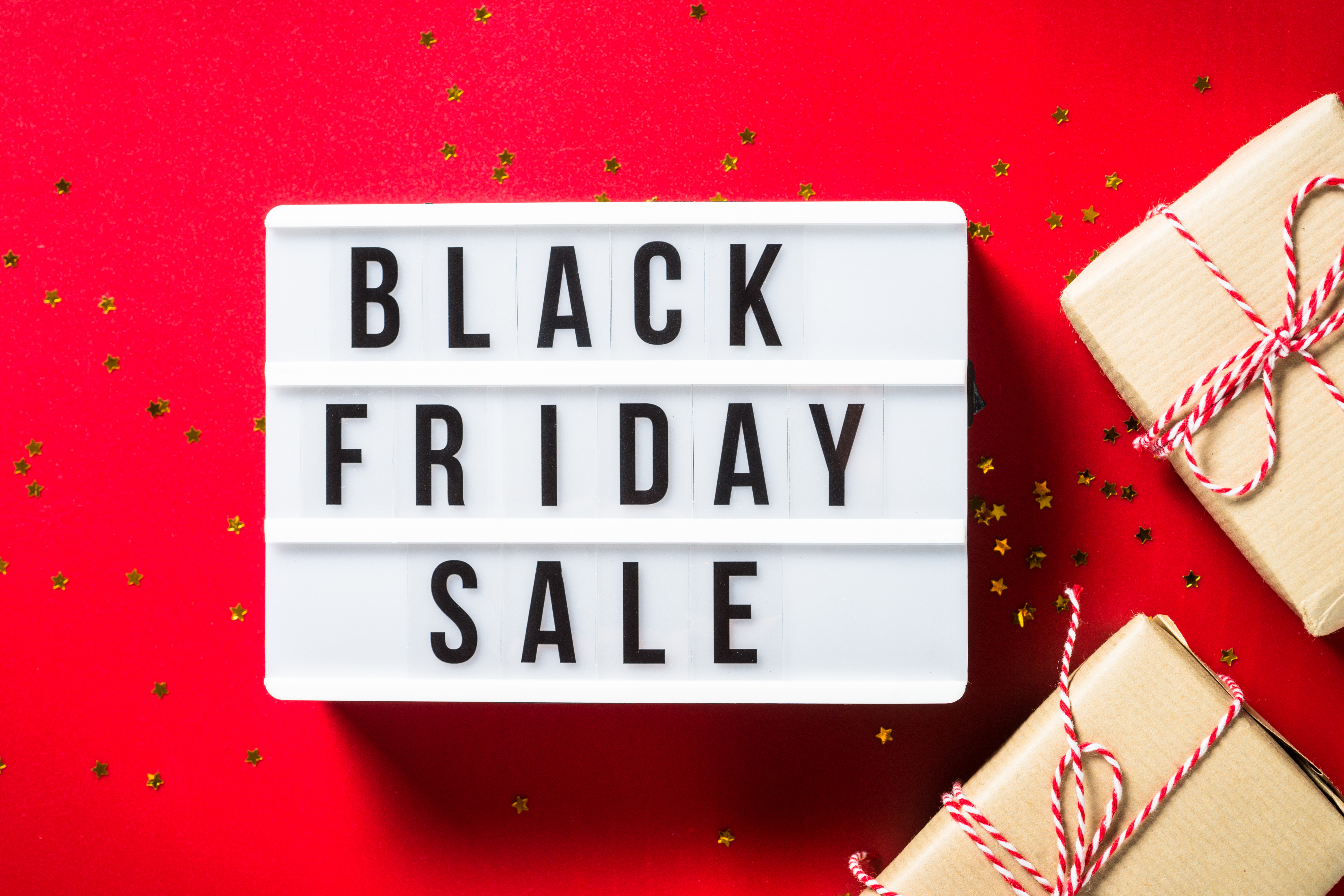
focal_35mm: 100
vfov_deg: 13.7
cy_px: 448
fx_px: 3733
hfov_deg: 20.4
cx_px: 672
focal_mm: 100
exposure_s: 1/100
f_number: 9
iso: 200
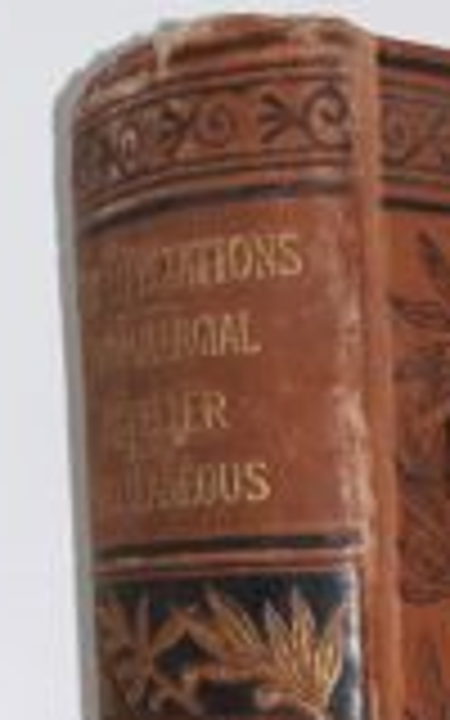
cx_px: 567
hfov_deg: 11.5
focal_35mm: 111
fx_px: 2178
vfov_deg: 17.7
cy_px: 900
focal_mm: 3.7
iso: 40
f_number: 1.7
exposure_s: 1/100
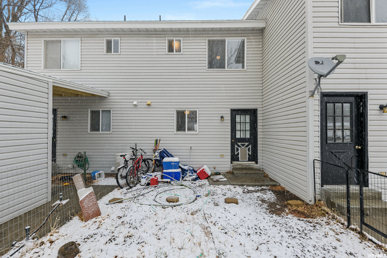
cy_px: 129
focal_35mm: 14
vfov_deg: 81.2
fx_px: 151
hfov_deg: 104.2
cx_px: 194
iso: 100
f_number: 8
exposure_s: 1/80
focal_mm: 14
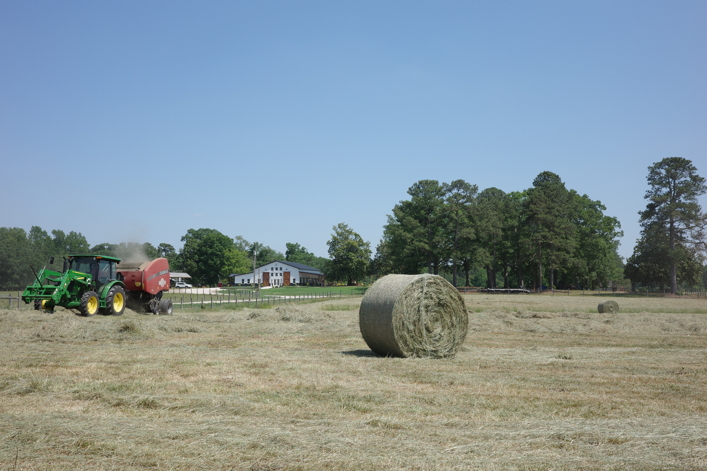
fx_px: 785
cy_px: 236
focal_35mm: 40
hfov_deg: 48.5
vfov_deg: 33.4
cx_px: 354
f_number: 5.6
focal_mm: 26
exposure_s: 1/500
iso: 100
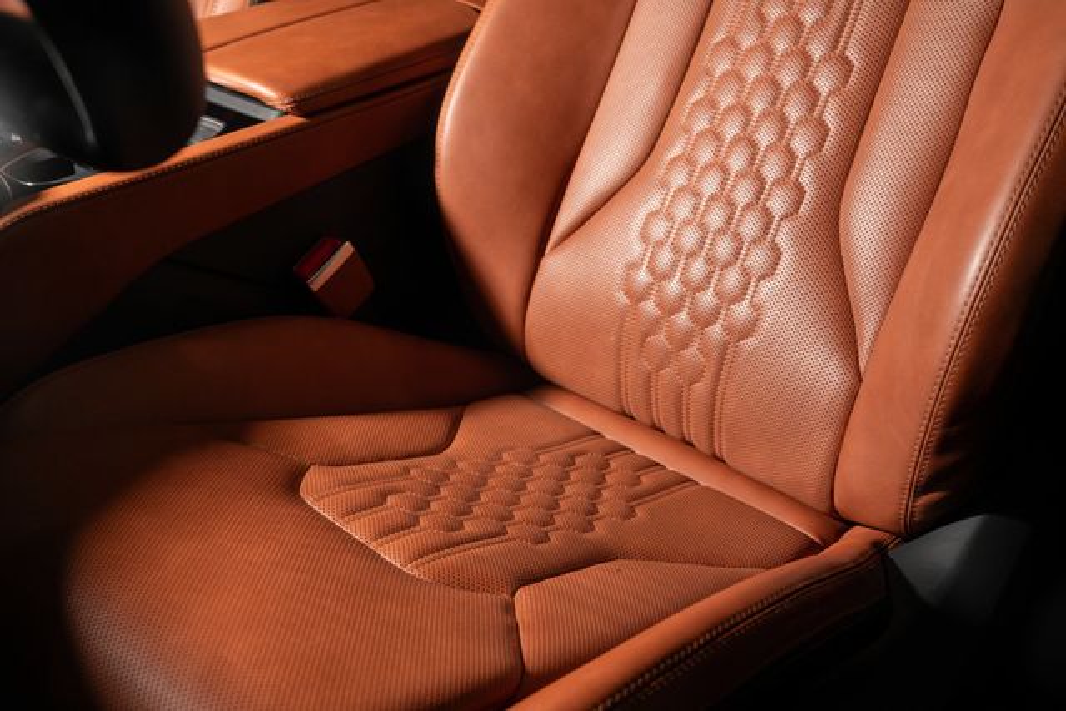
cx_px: 533
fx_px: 1096
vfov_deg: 36.0
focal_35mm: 37
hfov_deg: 51.9
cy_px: 356
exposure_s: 1/50
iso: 400
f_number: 6.3
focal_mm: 37
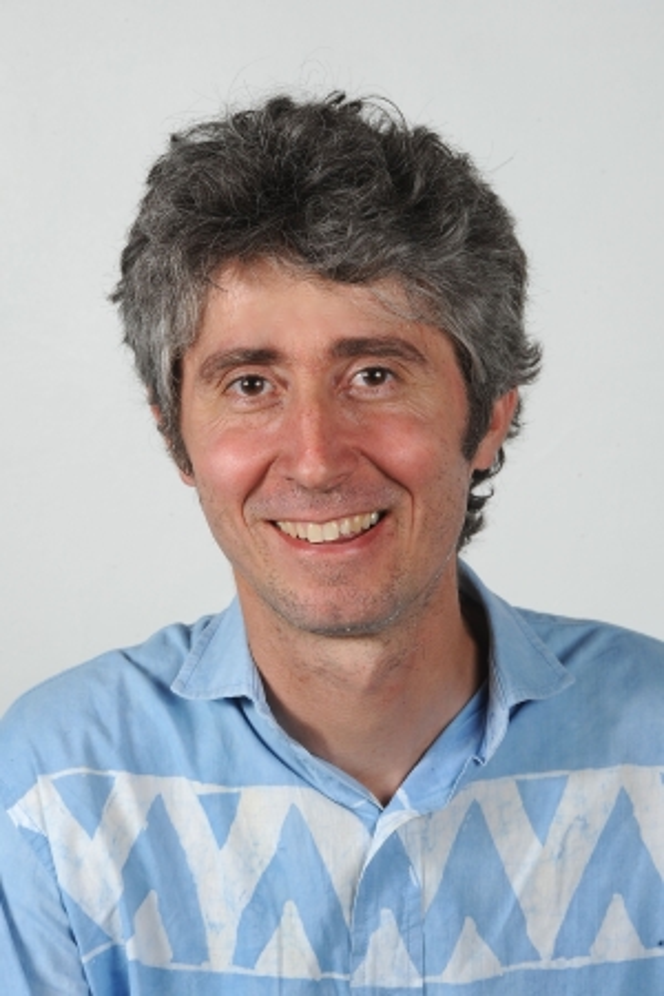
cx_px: 332
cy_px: 498
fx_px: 4150
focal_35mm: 150
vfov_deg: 13.7
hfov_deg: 9.1
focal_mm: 150
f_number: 14
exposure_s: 1/160
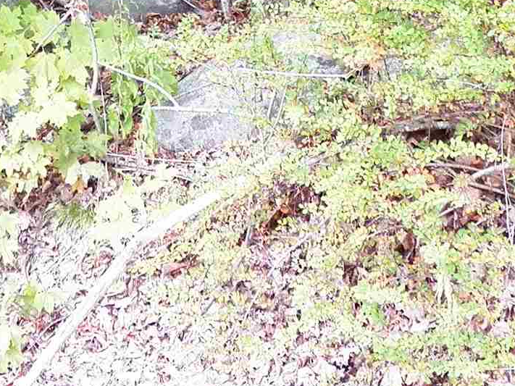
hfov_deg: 14.7
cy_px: -439
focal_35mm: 134
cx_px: 193
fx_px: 1993
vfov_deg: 10.1
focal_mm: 5.5
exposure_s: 1/60
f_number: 2.8
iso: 125
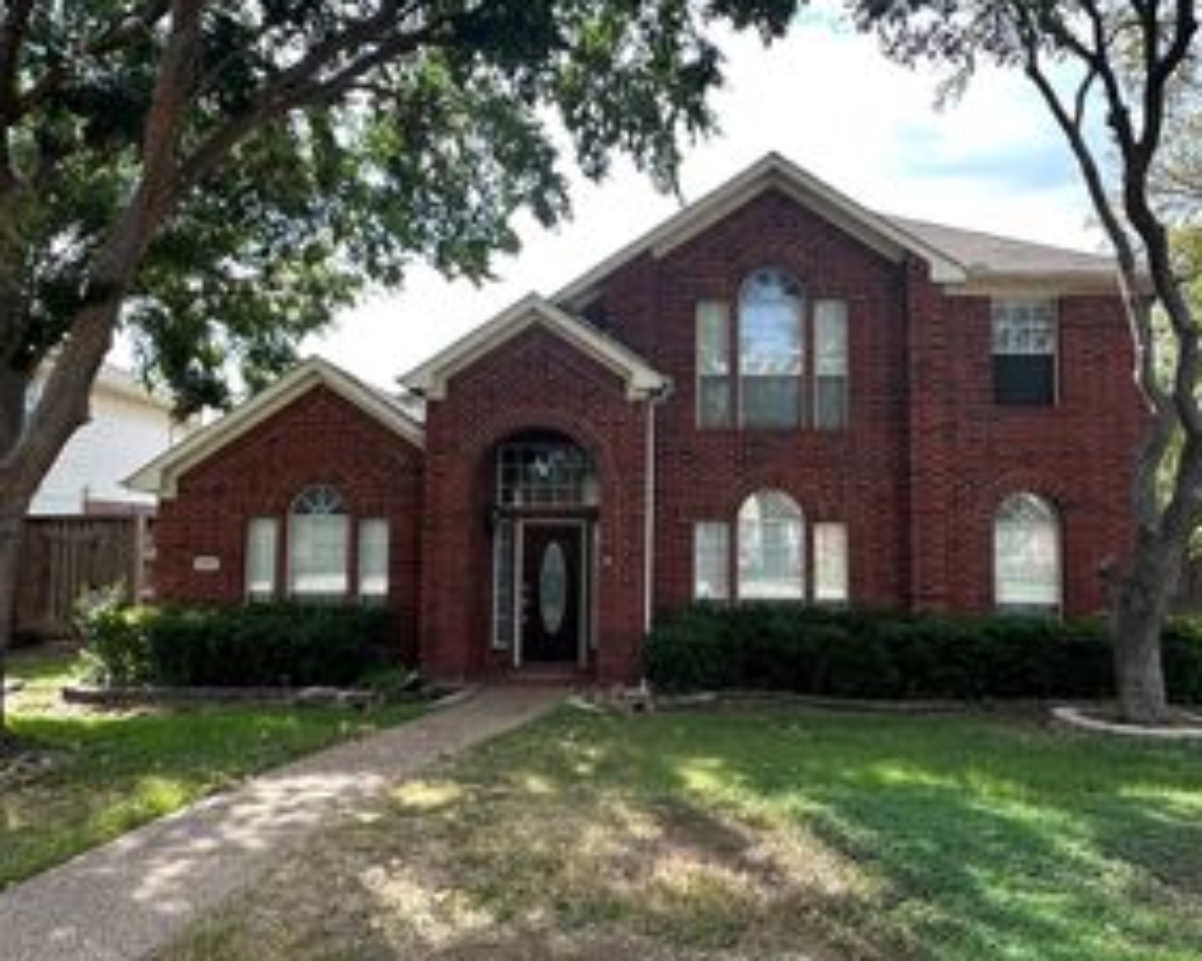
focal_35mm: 24
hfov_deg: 70.0
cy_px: 495
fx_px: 854
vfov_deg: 58.8
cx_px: 671
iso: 40
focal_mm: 2.22
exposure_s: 1/381
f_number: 2.2
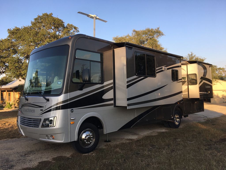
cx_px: 113
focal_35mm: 29
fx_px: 189
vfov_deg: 48.2
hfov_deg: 61.7
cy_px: 85
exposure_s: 1/538
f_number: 2.2
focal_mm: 4.15
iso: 25
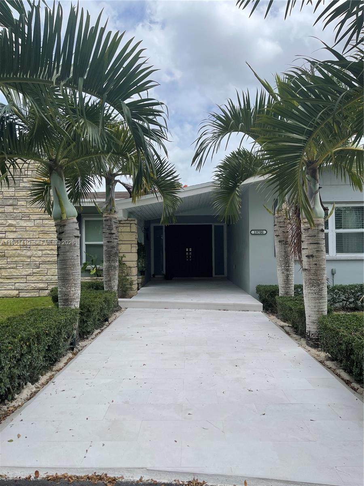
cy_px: 243
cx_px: 182
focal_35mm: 25
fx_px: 351
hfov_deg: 54.9
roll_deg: +0.2
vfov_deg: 69.4
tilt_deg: +1.3
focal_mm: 5.1
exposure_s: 1/4525
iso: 32
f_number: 1.6
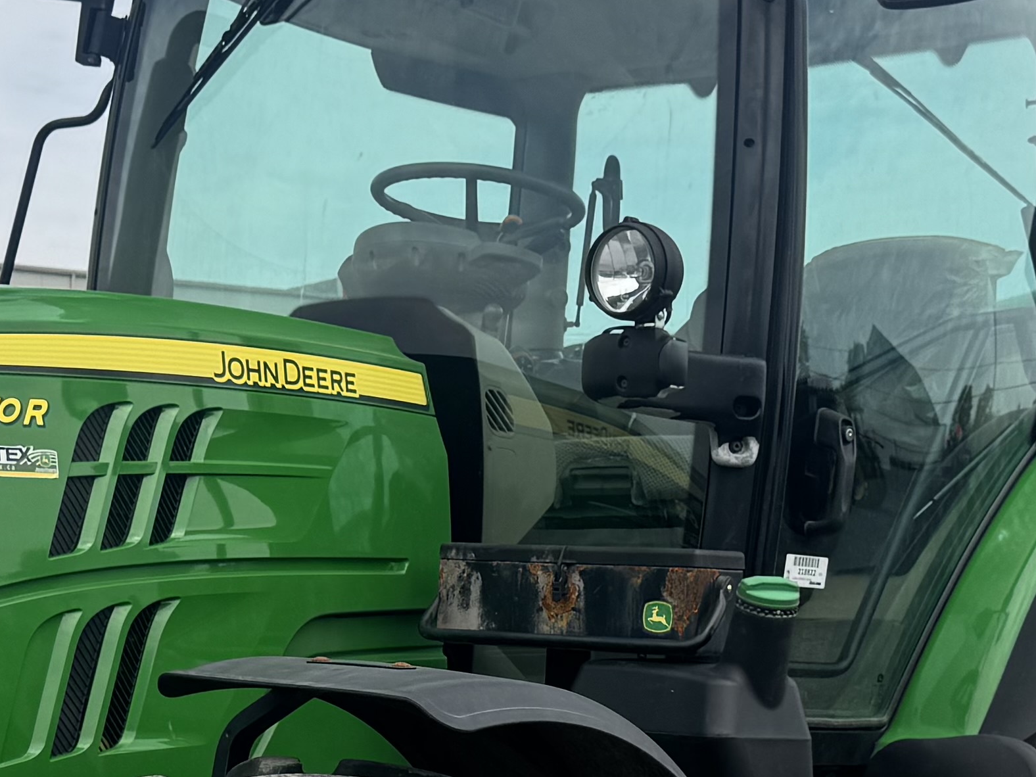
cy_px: 740
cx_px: 421
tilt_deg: -1.6
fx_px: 2604
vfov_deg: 16.7
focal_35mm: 87
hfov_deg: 22.5
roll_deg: -1.3
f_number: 1.78
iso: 80
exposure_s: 1/4950
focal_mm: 6.76
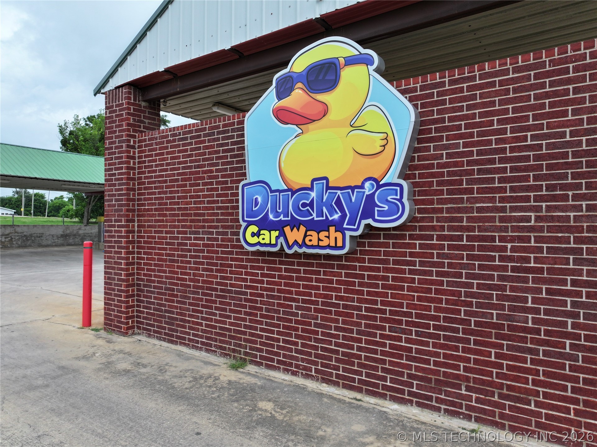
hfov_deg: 71.6
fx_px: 414
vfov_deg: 56.8
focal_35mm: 24
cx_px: 298
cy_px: 224
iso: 150
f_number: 2.8
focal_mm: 12.29
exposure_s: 1/800
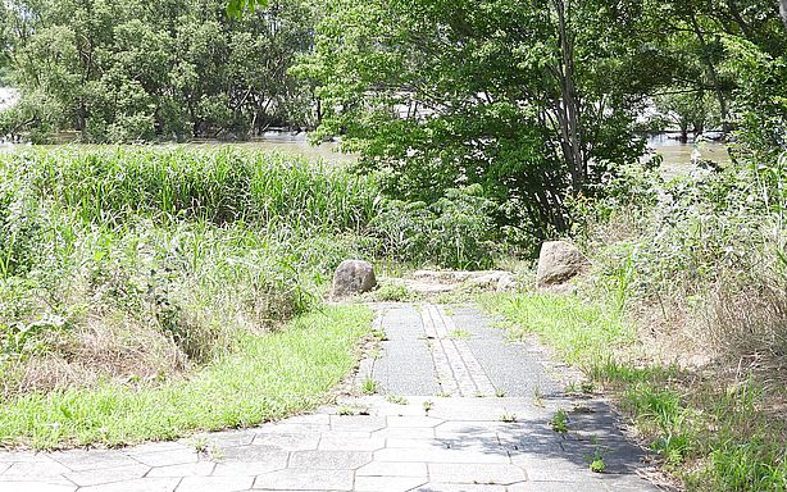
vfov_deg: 18.8
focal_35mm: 69
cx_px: 297
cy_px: 131
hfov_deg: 29.7
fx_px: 1480
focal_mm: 8.9
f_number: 3.5
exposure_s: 1/400
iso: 100
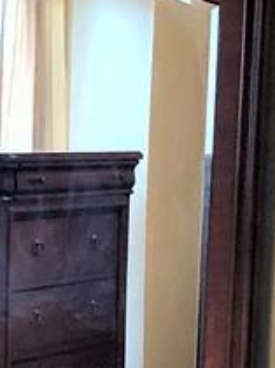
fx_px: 2176
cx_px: -140
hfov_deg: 7.1
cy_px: 468
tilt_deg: -8.7
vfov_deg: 9.5
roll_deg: -1.4
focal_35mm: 205
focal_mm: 3.99
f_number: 1.8
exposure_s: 1/15
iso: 80
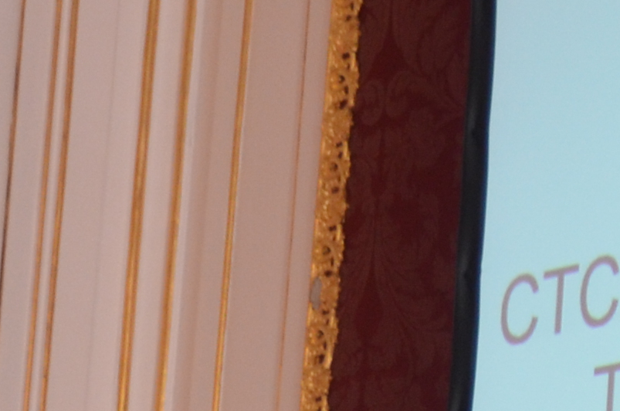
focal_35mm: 322
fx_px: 5536
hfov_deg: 6.3
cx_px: 1123
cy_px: 896
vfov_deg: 4.2
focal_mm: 35
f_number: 4.2
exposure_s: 1/40
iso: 500
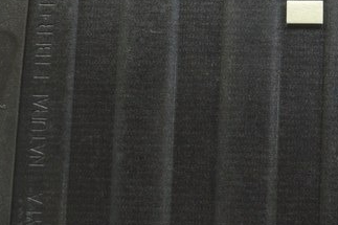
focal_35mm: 95
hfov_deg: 21.2
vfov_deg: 14.4
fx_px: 891
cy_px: 108
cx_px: 277
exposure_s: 1/20
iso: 400
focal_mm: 20
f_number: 5.6
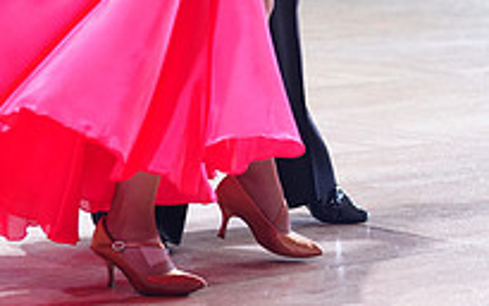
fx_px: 2691
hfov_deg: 10.4
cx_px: 209
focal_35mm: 202
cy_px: -263
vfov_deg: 6.3
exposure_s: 1/500
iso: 1250
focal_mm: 70
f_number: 2.8
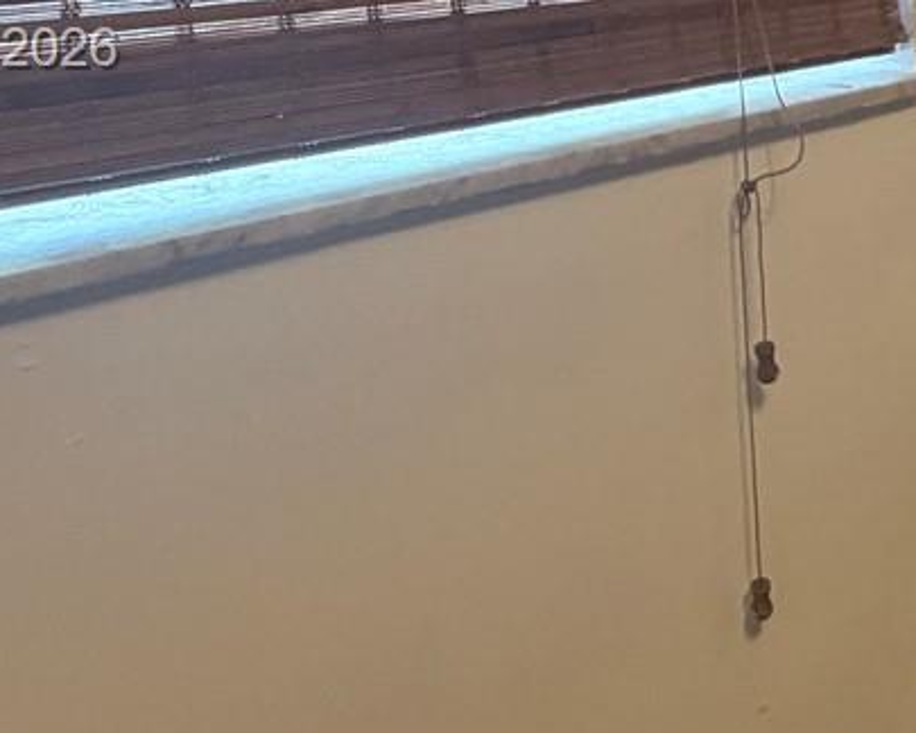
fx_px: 1464
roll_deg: -0.5
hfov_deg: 28.0
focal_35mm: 54
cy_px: 52
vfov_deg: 27.0
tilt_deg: -9.9
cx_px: 1224
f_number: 2.2
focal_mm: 2.22
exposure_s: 1/60
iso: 250
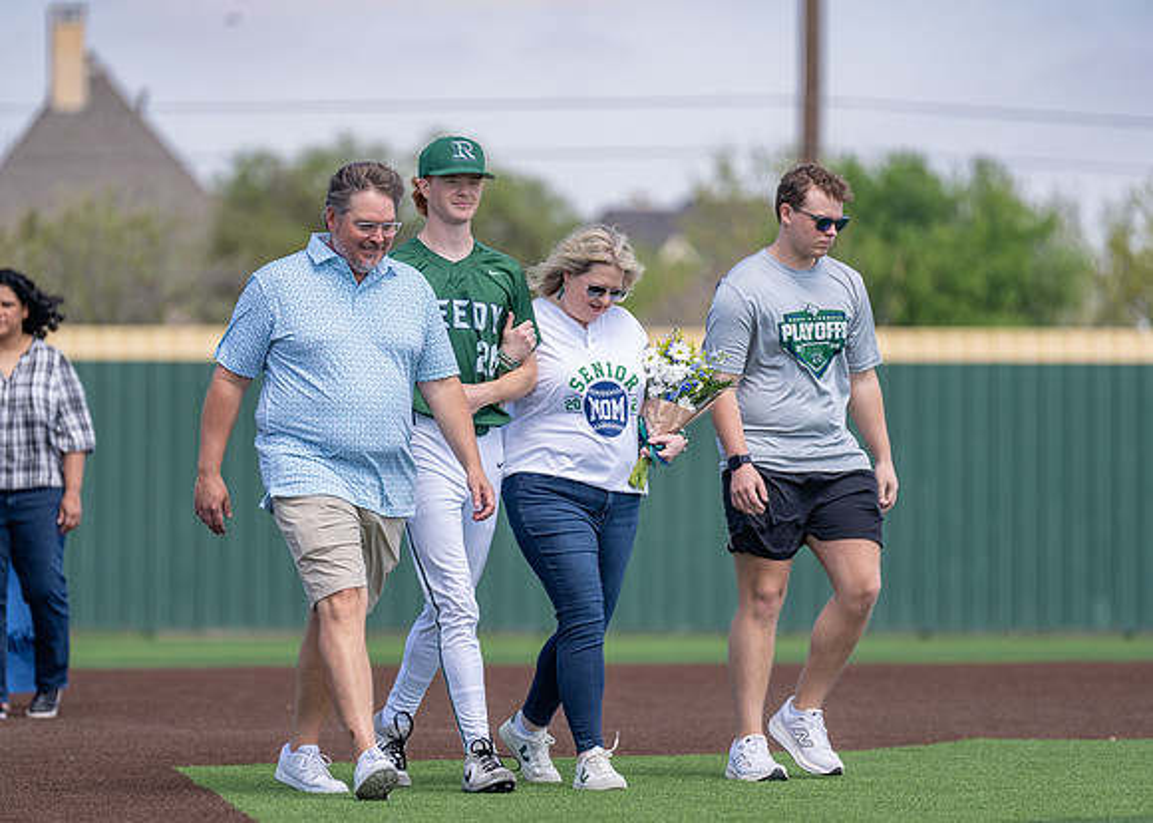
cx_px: 560
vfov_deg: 6.2
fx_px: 7611
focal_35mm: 232
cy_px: 402
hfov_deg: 8.7
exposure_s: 1/1000
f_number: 2.8
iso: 100
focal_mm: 200
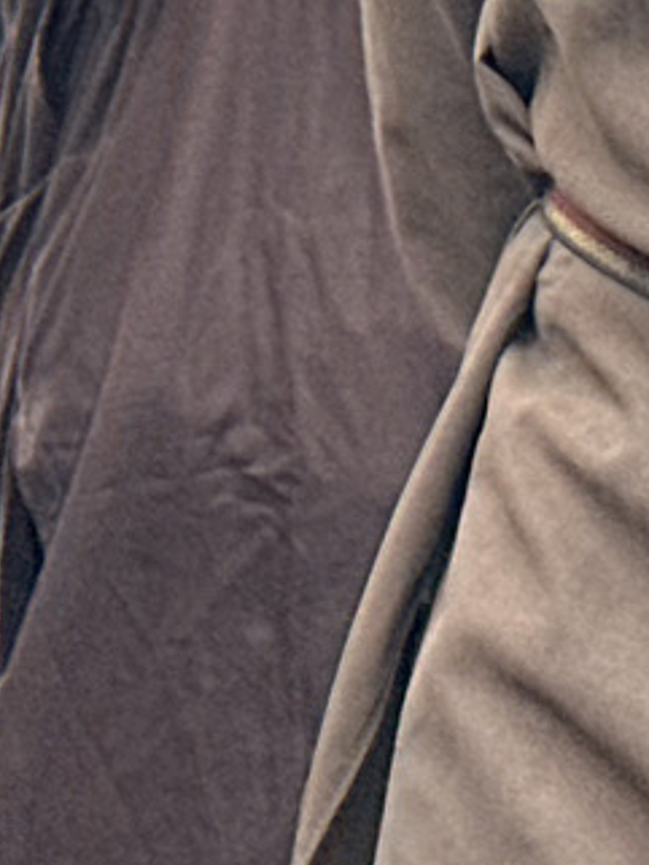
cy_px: -717
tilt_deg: +0.4
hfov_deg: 4.9
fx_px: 7469
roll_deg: +1.4
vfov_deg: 6.5
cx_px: -641
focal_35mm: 299
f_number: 1.78
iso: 64
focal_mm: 6.86
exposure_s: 1/830
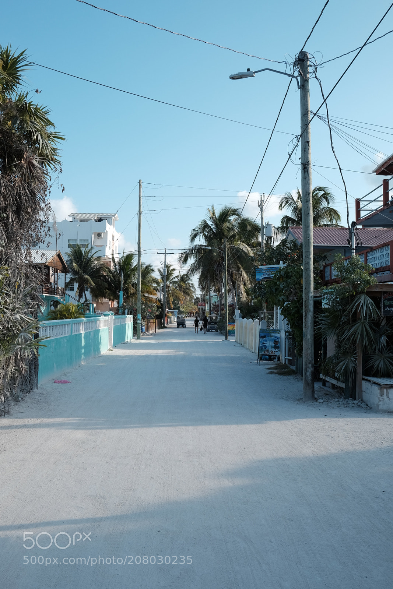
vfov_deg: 54.4
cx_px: 196
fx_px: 573
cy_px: 294
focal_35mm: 35
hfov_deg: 37.9
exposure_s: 1/210
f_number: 8
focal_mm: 23
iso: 200
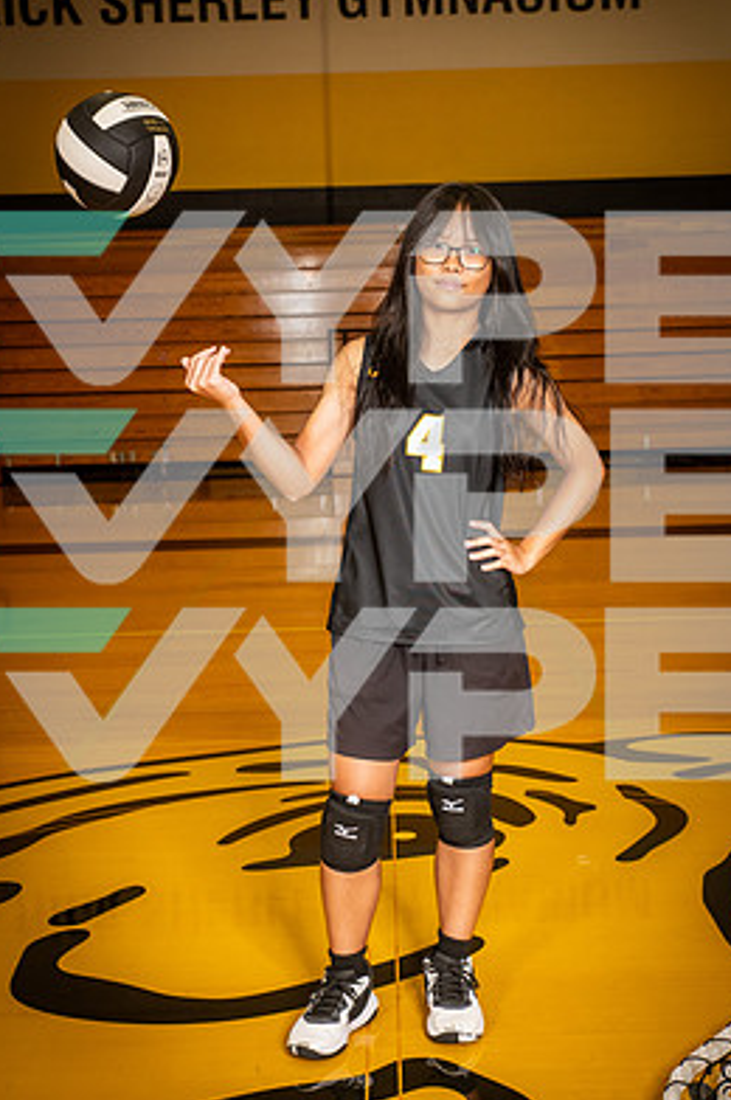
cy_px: 498
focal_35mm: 53
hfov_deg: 25.5
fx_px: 1617
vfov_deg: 37.5
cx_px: 382
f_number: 7.1
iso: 800
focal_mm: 46
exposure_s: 1/320
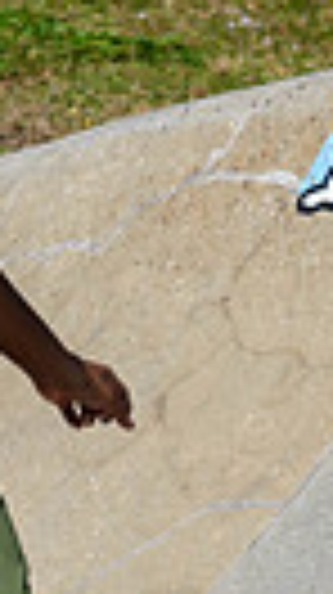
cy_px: 416
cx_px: 324
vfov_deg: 2.7
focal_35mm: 803
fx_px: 12637
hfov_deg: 1.5
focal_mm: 116
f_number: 8
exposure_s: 1/1000
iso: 200
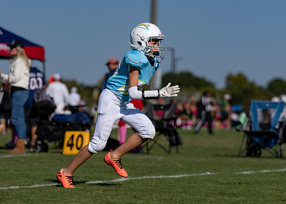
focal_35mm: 204
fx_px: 1659
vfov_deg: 7.0
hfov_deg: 9.9
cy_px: 104
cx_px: 143
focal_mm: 139
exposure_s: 1/4000
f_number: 3.2
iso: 100
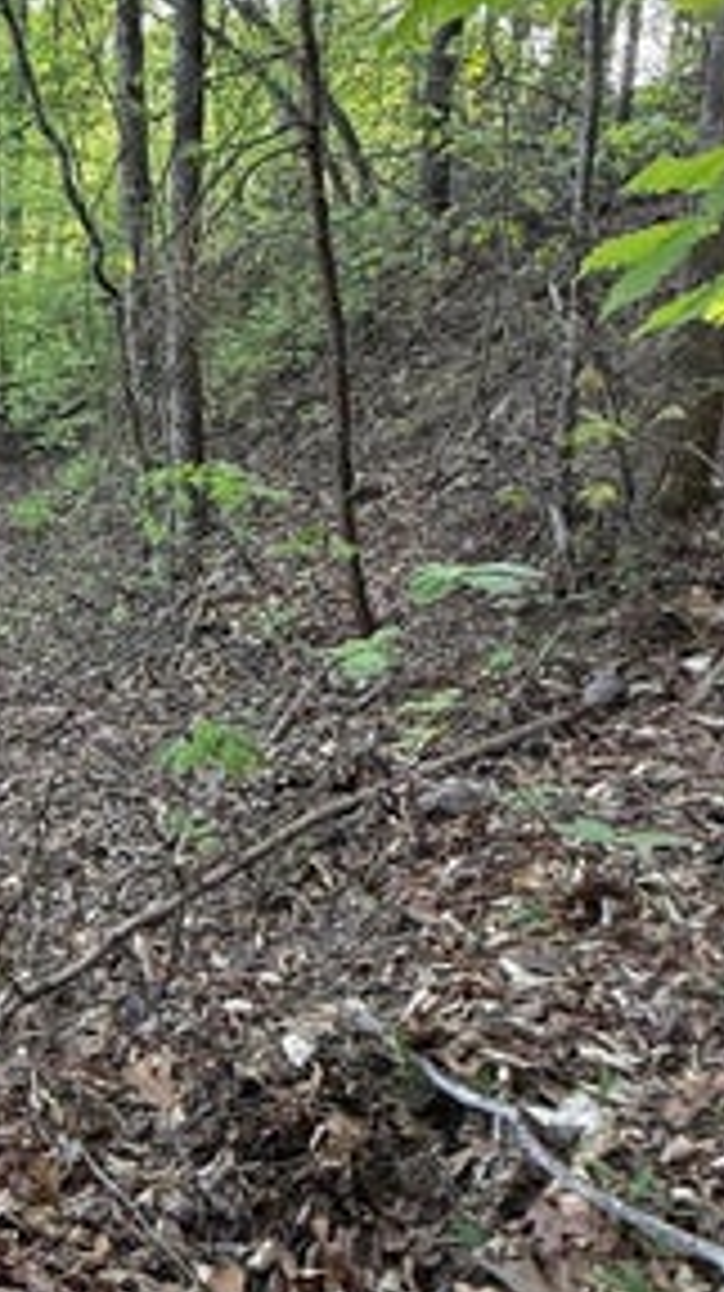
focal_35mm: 34
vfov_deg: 57.9
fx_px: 1163
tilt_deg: -25.0
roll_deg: +0.4
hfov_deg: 31.0
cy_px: 563
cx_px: -63
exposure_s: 1/99
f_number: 2.2
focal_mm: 2.22
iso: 200
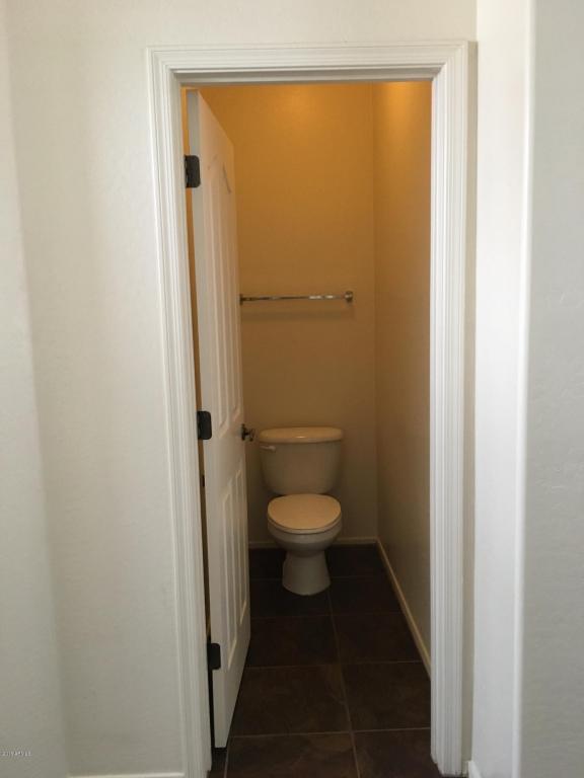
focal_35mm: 29
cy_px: 389
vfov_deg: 61.7
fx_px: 652
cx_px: 292
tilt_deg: -6.6
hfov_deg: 48.2
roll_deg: +2.1
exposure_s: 1/30
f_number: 2.2
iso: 125
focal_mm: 4.15
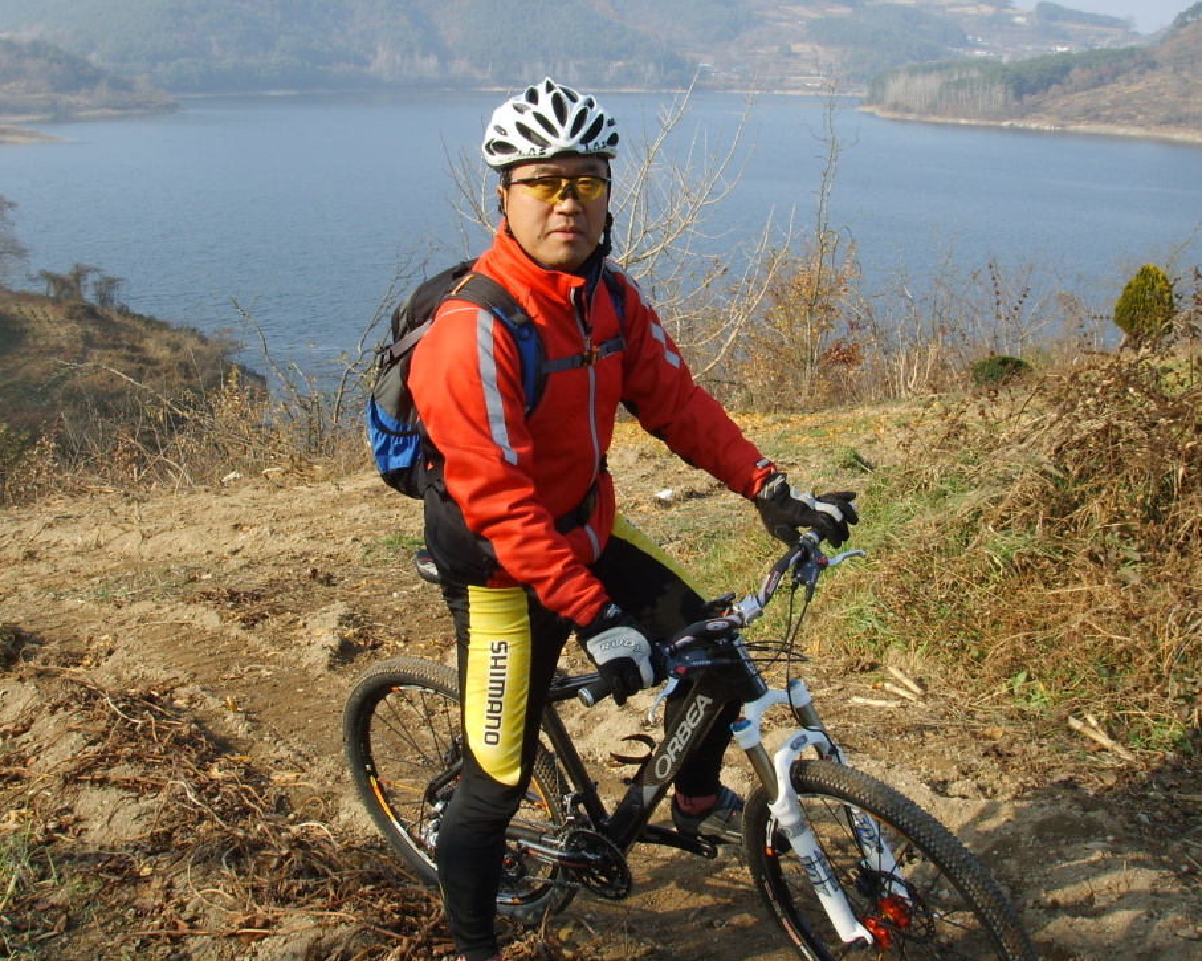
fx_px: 1529
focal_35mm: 43
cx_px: 608
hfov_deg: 42.9
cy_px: 465
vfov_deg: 34.9
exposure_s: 1/125
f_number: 6.3
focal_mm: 6.6
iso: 50
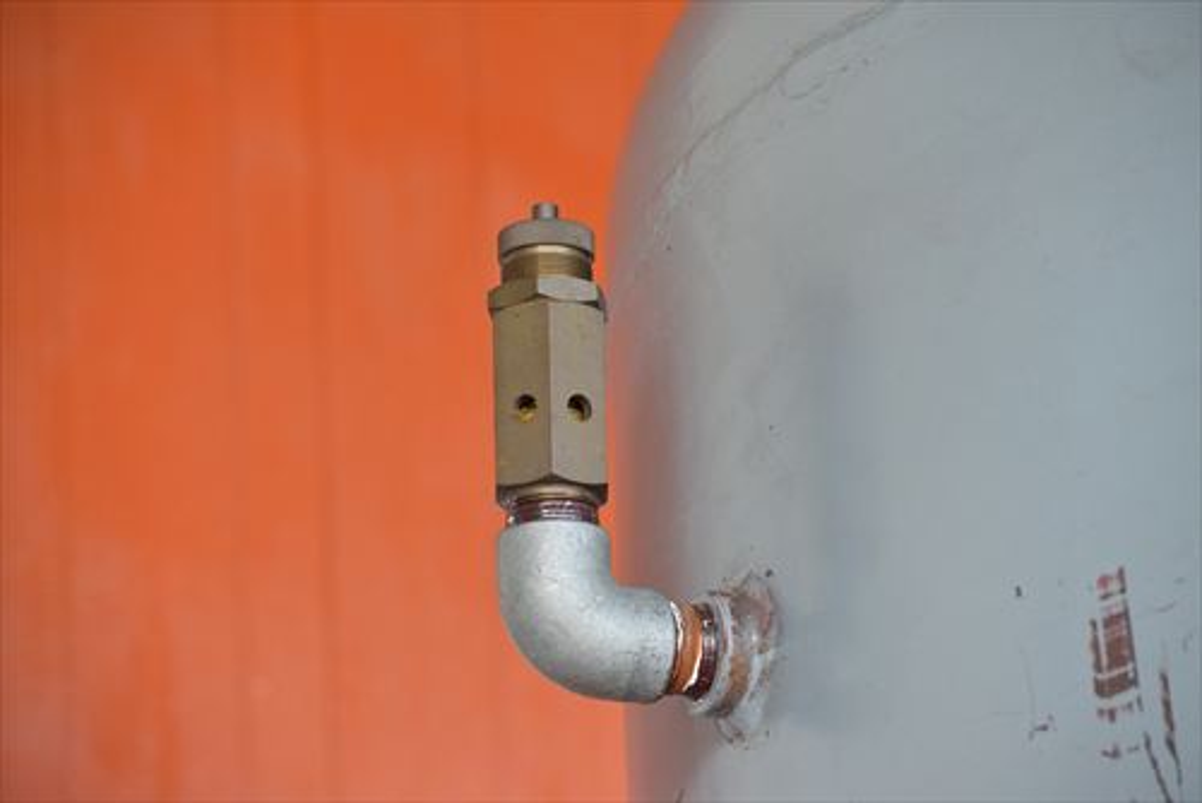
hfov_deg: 10.5
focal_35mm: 195
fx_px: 6514
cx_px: 601
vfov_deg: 7.1
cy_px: 402
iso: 1250
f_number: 6.3
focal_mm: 130
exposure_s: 1/250
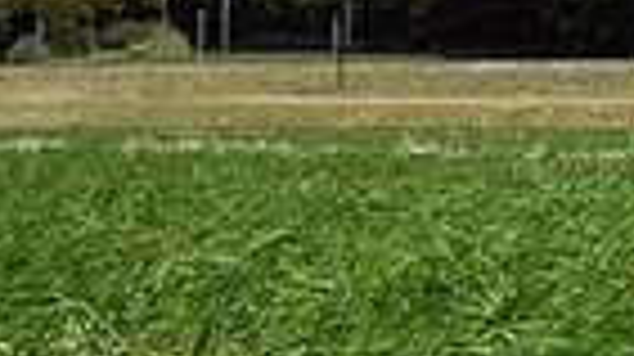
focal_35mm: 148
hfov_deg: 13.2
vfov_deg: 8.1
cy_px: -54
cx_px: 1129
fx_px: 2486
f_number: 6.3
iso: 320
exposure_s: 1/200
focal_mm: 26
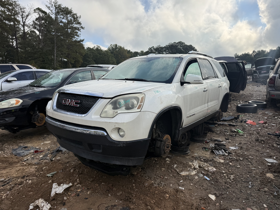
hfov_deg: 71.6
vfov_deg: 56.8
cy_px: 105
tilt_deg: -3.1
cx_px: 140
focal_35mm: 24
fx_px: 194
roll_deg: +3.7
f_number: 1.78
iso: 80
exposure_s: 1/3425
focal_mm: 6.76
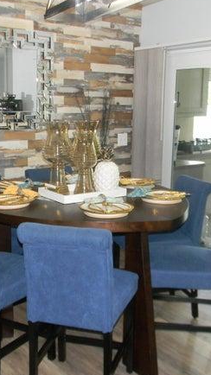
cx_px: 88
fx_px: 448
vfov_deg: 45.5
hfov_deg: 26.5
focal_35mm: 45
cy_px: 194
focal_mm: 5
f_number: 3.5
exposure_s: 1/26
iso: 243
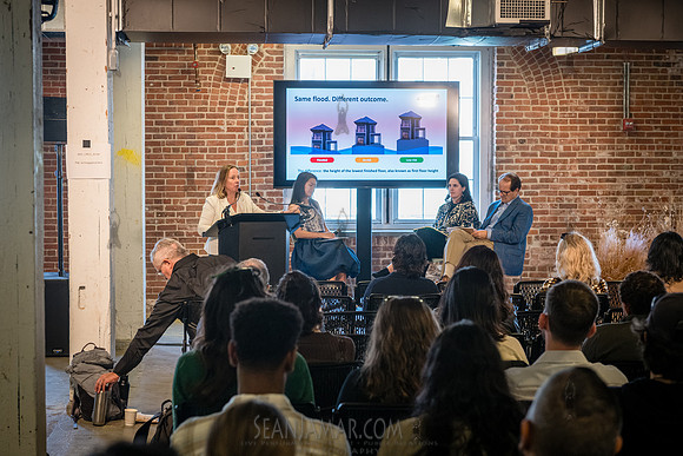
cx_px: 337
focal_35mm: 72
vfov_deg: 19.1
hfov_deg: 28.2
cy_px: 228
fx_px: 1357
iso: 2500
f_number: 4.5
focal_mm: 70
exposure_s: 1/320
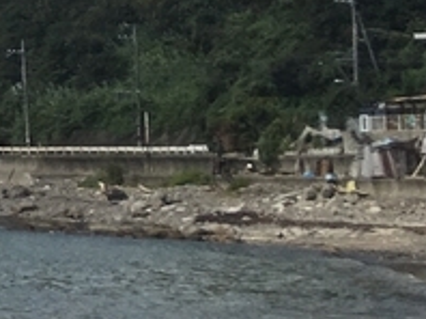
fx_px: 2163
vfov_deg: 8.1
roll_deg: -3.3
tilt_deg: +11.1
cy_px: -297
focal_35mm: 176
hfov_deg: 9.3
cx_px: -777
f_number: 2.2
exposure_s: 1/2959
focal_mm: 4.15
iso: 25
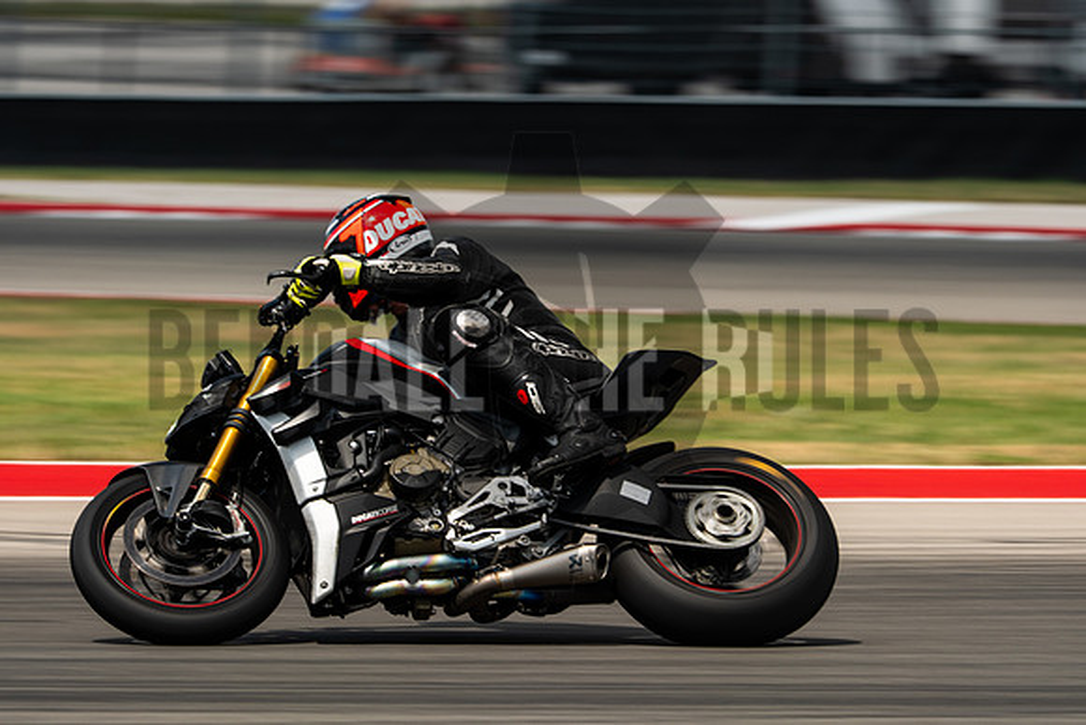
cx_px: 543
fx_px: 12672
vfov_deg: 3.3
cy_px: 362
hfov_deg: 4.9
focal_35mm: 420
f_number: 8
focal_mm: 280
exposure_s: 1/250
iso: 160
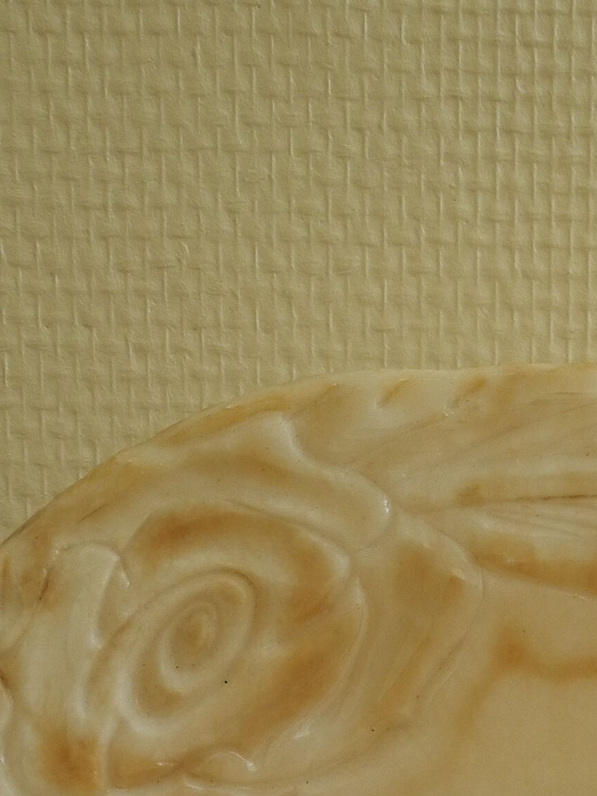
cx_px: 632
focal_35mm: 89
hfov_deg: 16.2
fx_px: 2047
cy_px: 998
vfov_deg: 20.4
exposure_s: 1/263
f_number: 2.8
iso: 100
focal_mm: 6
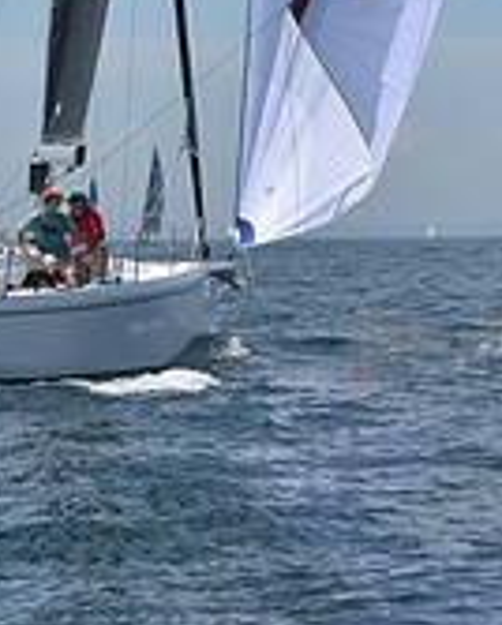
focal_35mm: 228
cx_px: 155
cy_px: -225
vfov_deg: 8.3
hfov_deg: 6.8
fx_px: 4227
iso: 250
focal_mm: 70
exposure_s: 1/800
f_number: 11
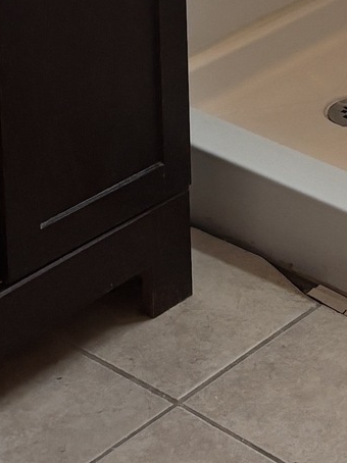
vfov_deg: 12.8
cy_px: -501
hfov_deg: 11.2
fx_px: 1766
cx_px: 284
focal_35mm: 132
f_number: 1.6
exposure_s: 1/60
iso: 160
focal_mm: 5.96
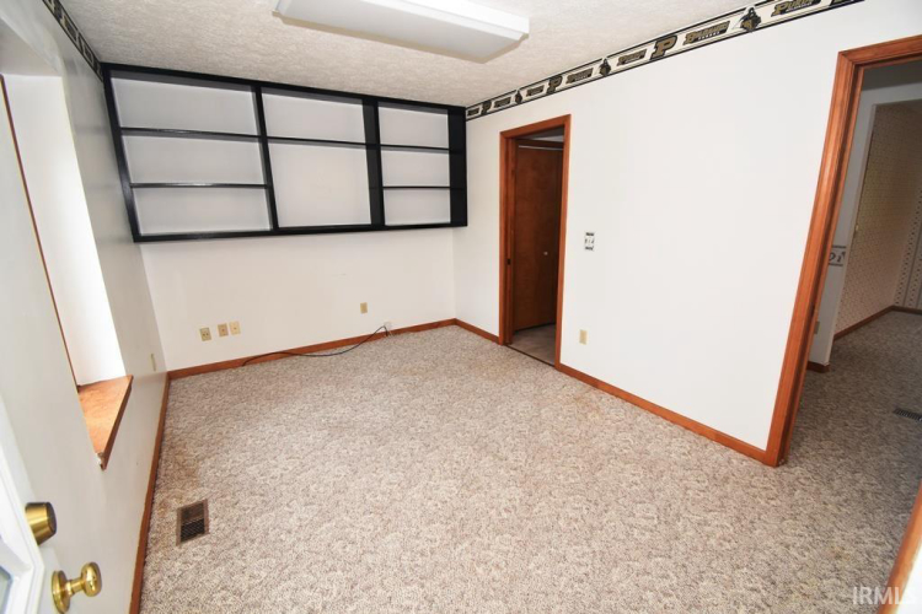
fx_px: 384
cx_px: 461
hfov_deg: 100.4
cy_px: 307
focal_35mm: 15
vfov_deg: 77.3
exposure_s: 1/100
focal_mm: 10
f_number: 5.6
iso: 800
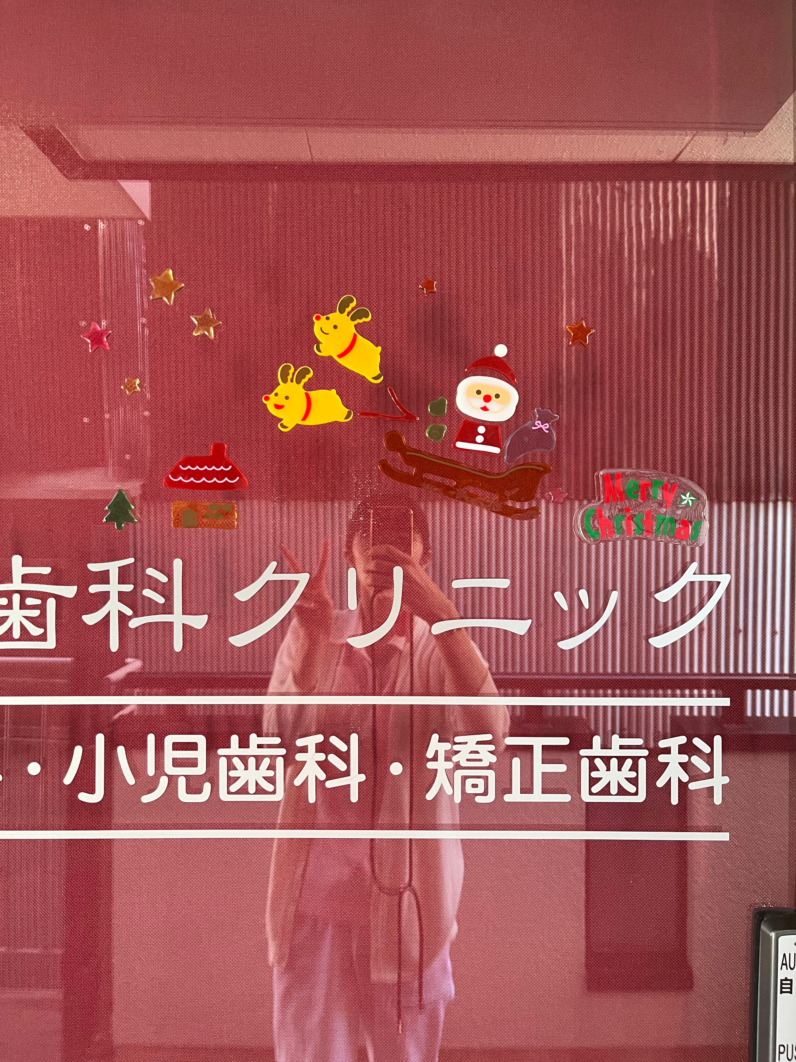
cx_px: 398
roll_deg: -0.3
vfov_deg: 67.3
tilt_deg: -0.8
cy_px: 531
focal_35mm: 26
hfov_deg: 53.1
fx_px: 797
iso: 320
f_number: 1.6
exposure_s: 1/60
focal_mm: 5.1
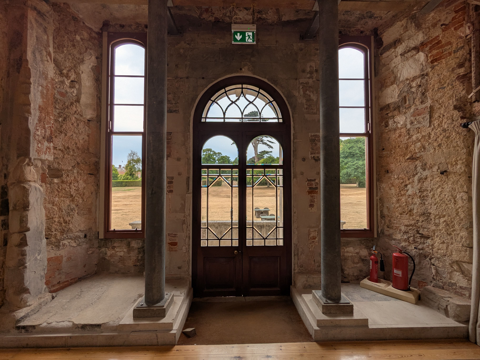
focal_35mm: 16
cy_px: 180
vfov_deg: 78.1
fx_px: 222
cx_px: 240
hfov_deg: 94.5
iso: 41
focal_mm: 2.35
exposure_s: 1/664
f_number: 2.2
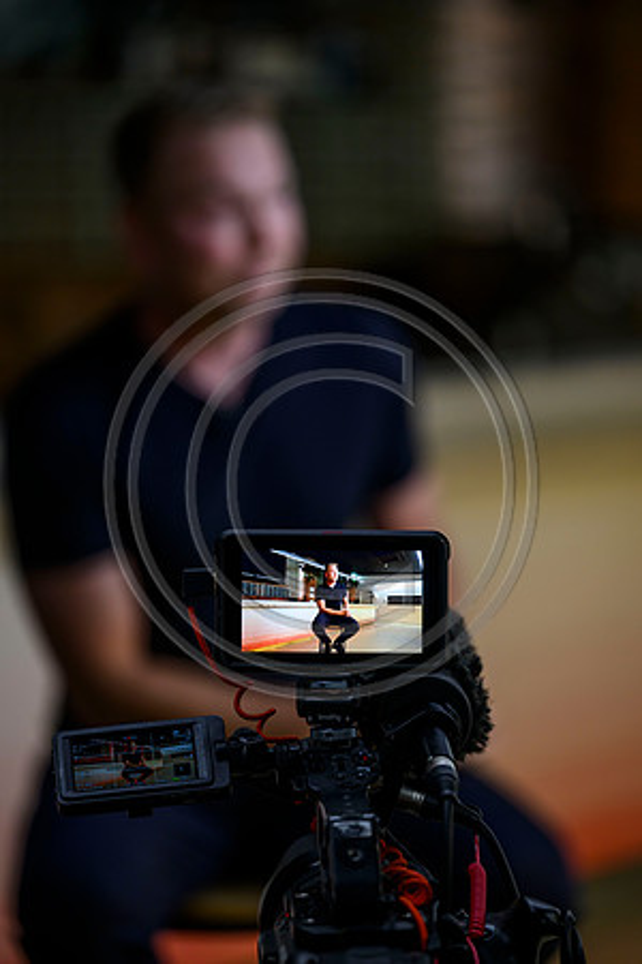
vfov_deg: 13.2
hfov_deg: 8.9
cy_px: 482
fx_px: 4146
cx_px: 321
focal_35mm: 155
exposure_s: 1/500
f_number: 2.8
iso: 1000
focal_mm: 155
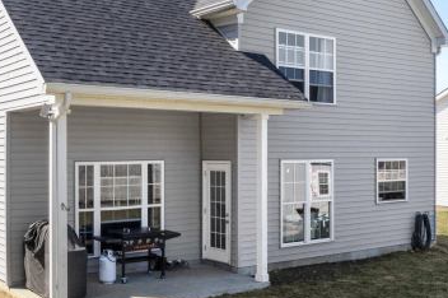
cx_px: 176
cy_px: 112
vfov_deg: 28.5
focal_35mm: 47
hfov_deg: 41.7
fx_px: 584
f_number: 2.8
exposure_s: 1/240
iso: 100
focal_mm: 8.38
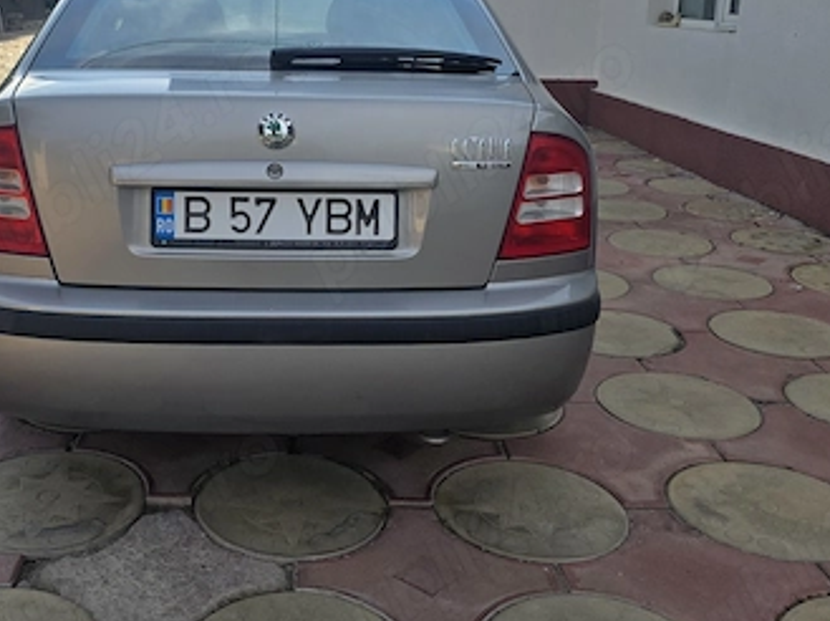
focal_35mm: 42
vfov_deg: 33.9
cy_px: 192
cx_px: 293
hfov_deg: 44.3
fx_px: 1006
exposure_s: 1/6809
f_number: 1.7
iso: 80
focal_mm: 6.3
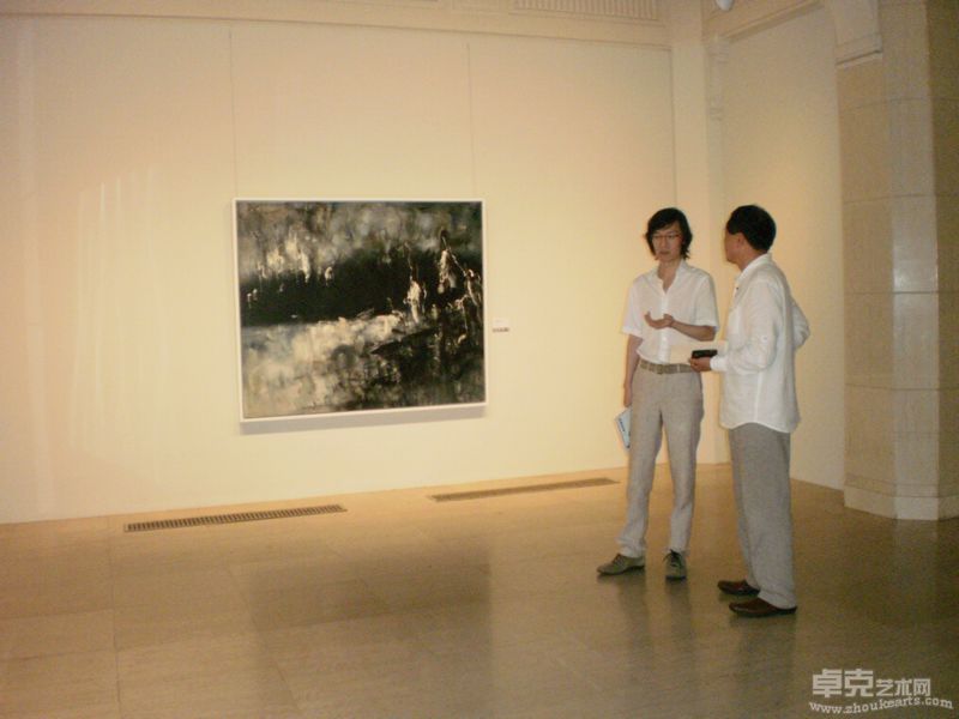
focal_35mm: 36
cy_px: 360
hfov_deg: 51.4
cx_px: 480
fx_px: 997
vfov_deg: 39.7
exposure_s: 1/30
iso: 500
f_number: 3.1
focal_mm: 6.3
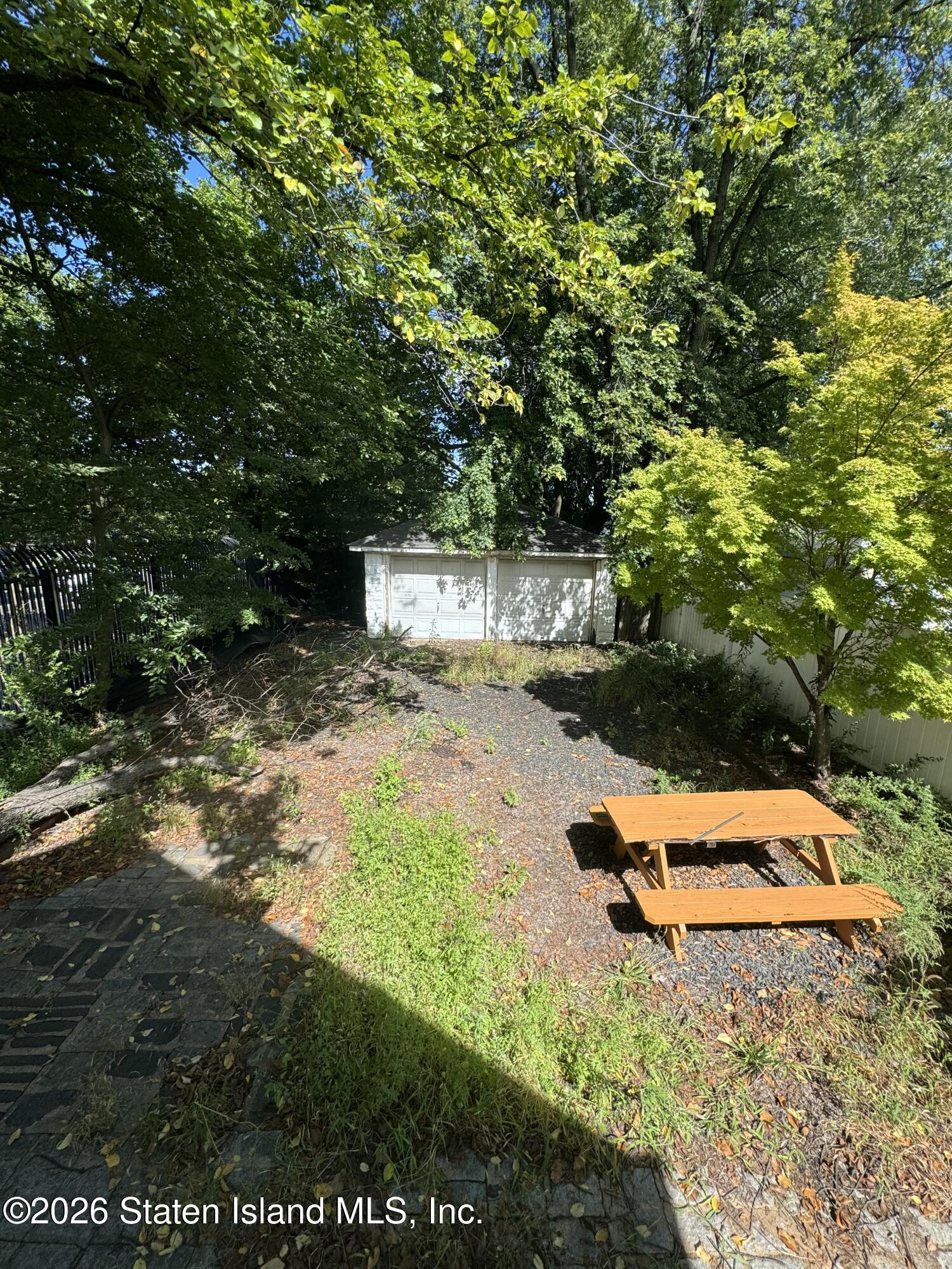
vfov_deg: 102.1
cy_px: 634
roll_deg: -0.6
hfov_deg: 85.7
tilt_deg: -13.2
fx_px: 513
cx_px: 476
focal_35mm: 14
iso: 40
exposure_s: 1/812
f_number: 2.2
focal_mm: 2.22
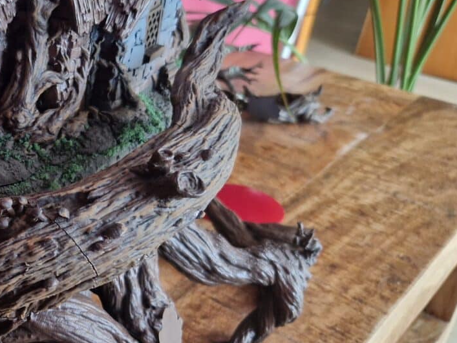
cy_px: 177
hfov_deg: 34.2
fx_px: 660
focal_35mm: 50
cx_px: -17
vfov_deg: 29.1
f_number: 1.8
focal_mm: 5.4
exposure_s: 1/50
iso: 640
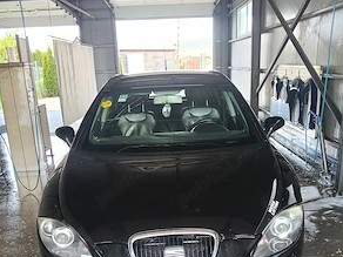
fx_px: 367
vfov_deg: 37.6
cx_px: 174
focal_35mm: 37
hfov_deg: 50.1
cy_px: 196
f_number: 1.8
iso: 80
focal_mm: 3.98
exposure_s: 1/33.3
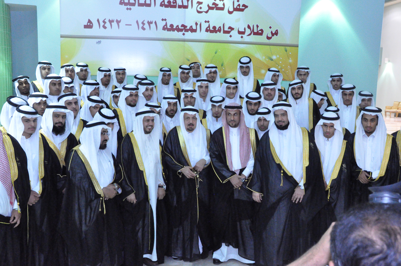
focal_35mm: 40
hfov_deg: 48.0
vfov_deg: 32.9
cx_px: 200
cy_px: 133
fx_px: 451
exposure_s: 1/60
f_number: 10
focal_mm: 27
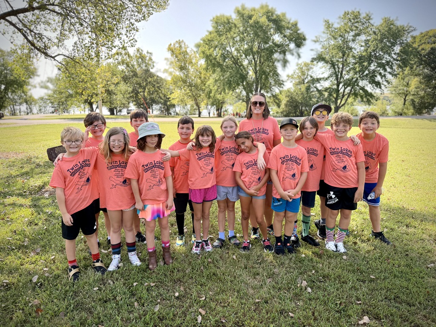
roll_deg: -0.1
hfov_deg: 71.6
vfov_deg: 56.8
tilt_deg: -10.9
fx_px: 302
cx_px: 218
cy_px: 164
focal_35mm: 24
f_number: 1.78
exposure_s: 1/1337
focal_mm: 6.76
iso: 100
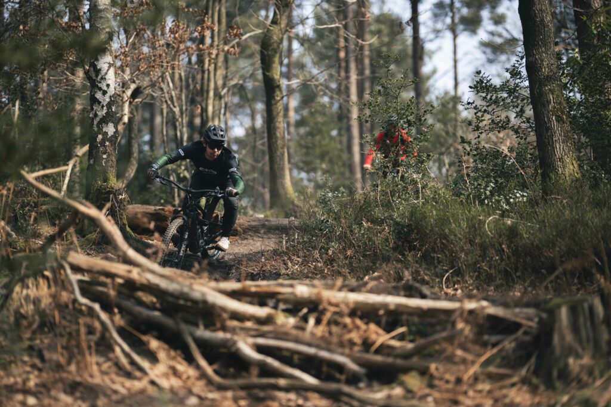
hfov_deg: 23.9
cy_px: 204
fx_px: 1443
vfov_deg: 16.1
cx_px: 306
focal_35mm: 85
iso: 64
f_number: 1.2
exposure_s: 1/2500
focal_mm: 85
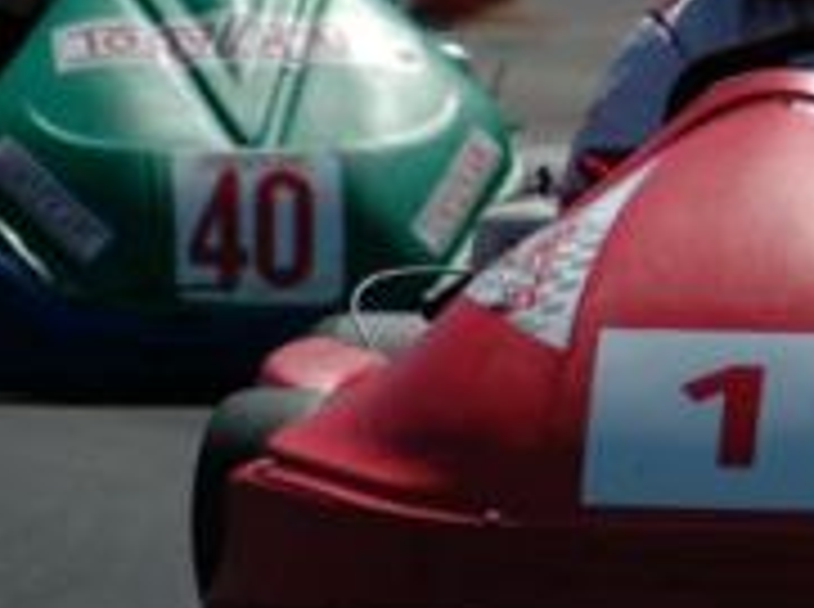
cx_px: 830
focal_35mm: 1195
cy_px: 158
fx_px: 28045
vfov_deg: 1.2
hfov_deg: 1.7
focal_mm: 300
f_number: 5.6
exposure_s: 1/1600
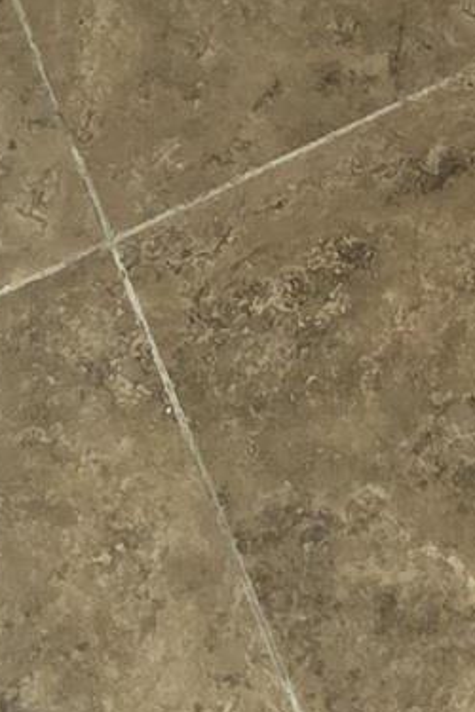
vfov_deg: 10.2
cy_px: -1433
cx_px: 671
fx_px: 2909
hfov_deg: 9.1
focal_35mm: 147
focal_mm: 6.3
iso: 200
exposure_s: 1/12
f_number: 1.7
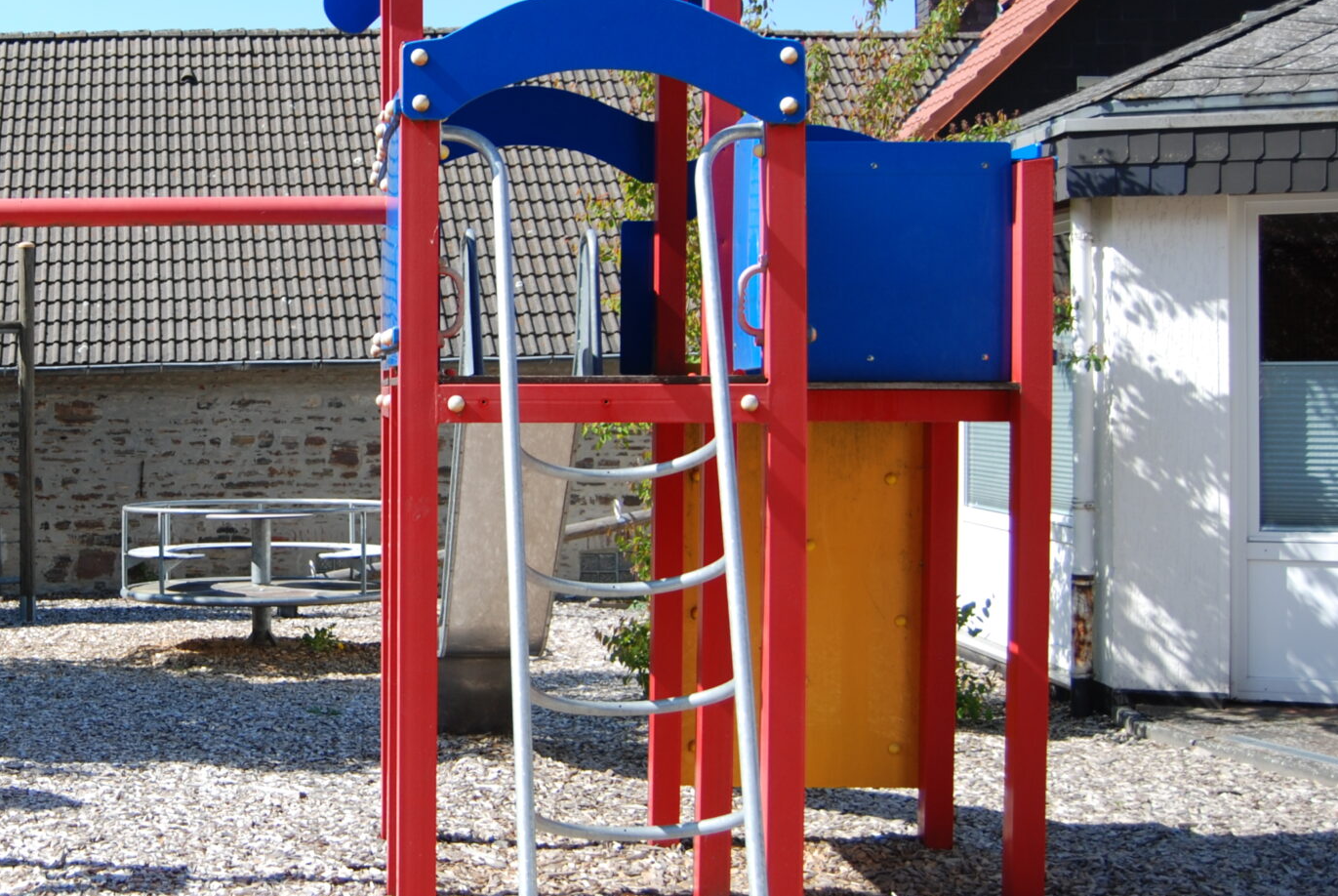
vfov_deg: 24.3
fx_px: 2084
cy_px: 404
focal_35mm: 56
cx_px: 155
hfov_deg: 33.8
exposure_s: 1/500
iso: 110
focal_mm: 20
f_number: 3.8
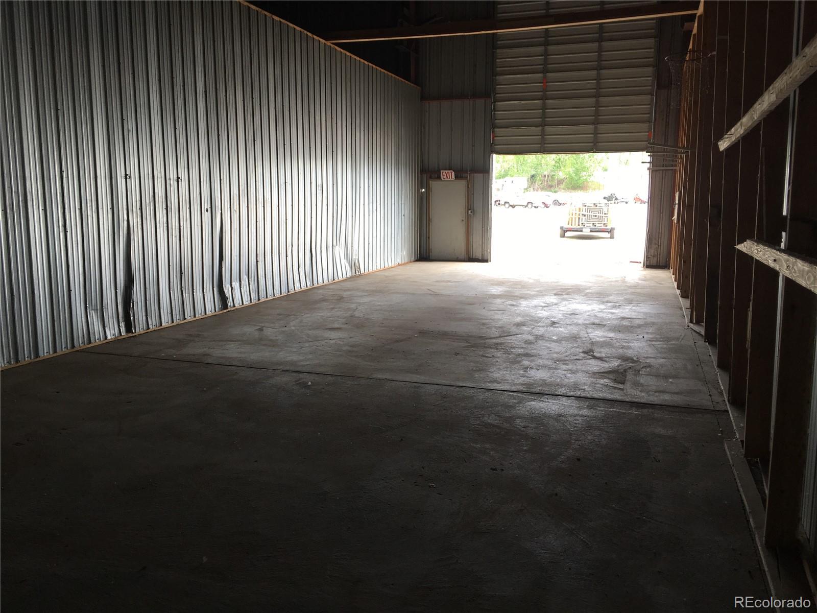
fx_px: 684
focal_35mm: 29
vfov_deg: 48.2
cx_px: 408
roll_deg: -0.7
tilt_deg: -6.9
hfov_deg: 61.7
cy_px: 306
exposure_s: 1/60
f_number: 2.2
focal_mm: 4.15
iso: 25
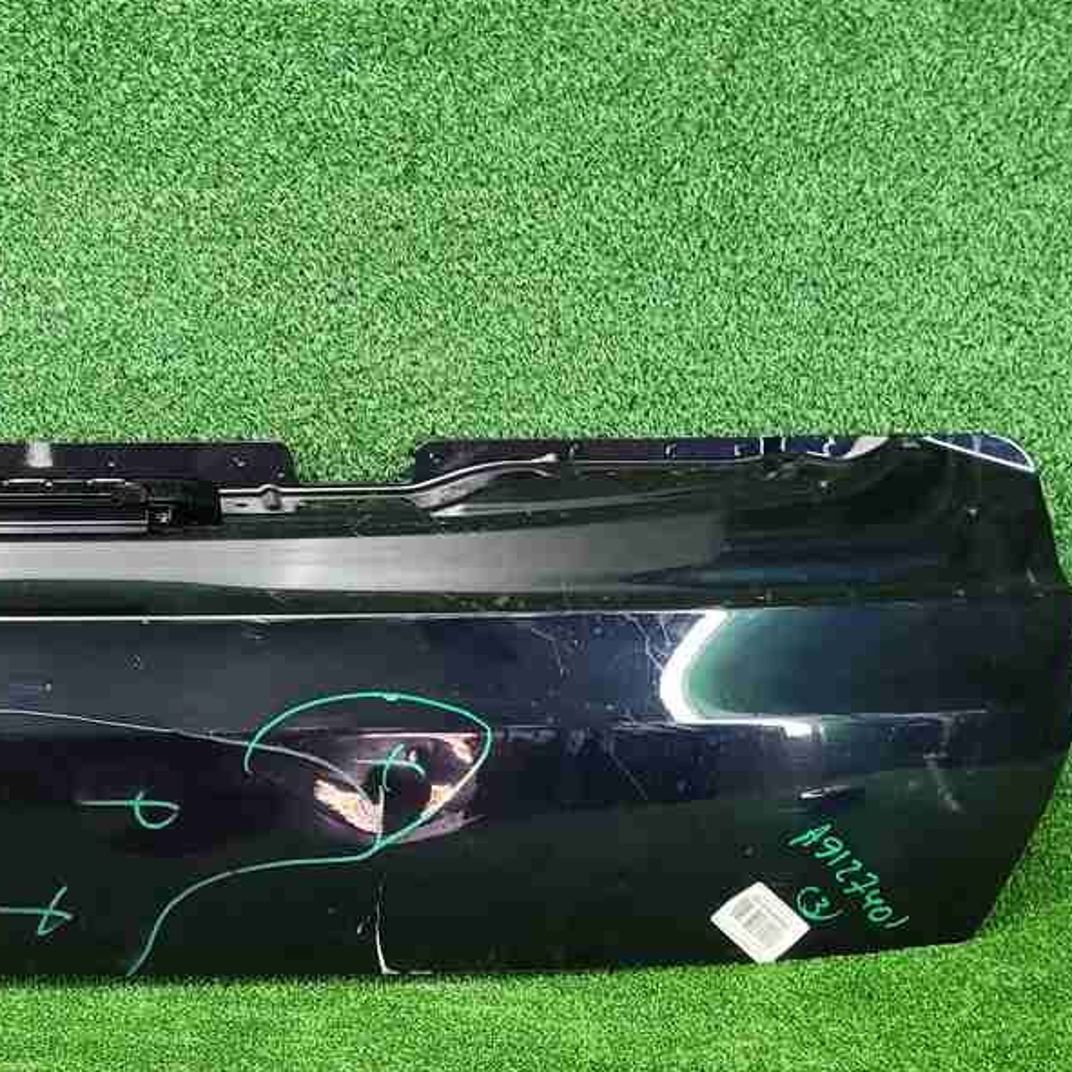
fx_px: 1962
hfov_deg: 29.1
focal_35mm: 56
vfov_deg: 30.5
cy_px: 648
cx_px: 67
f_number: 1.8
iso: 247
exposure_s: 1/50
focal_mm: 5.4
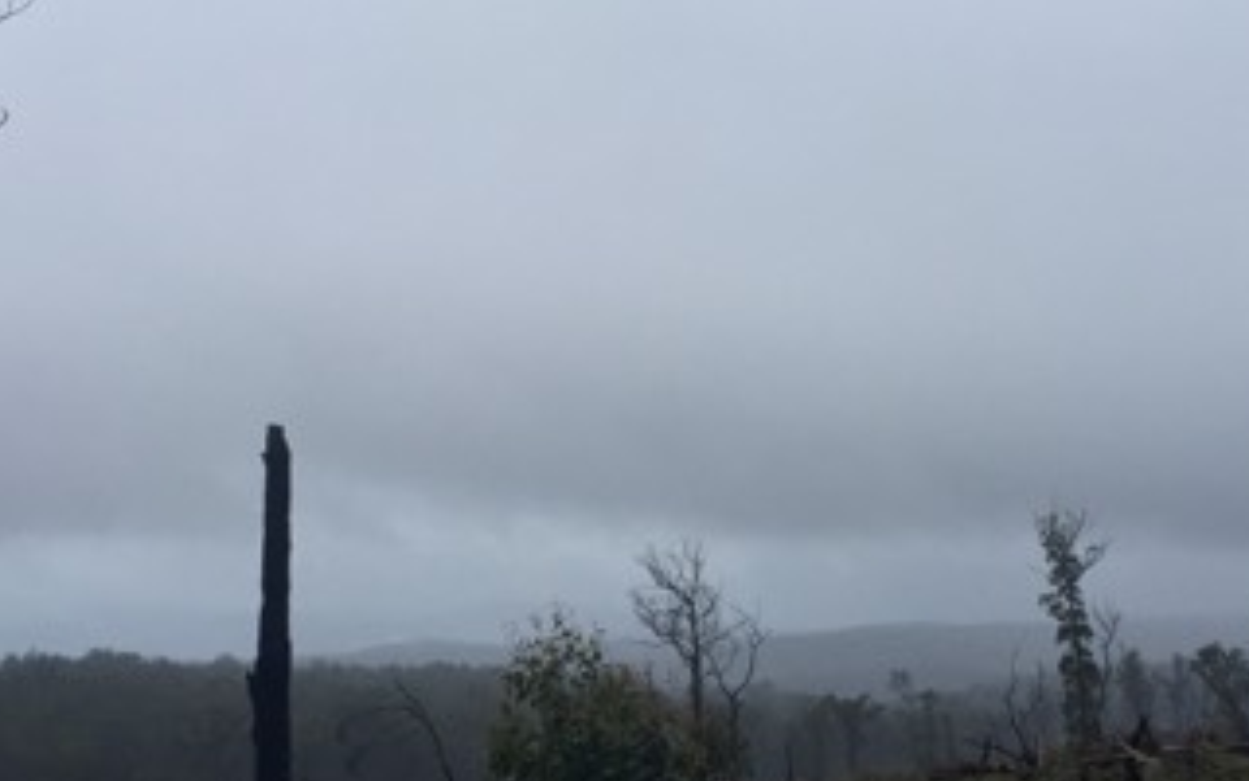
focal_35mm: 50
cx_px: 636
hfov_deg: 40.3
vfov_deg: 25.8
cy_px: 320
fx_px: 1702
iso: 100
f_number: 2.2
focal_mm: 4.15
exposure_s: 1/30
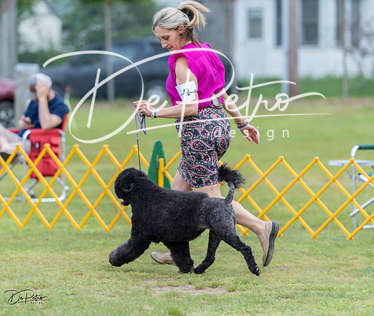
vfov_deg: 6.1
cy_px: 171
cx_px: 178
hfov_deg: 7.2
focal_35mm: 262
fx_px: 2962
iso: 100
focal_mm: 194
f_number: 3.5
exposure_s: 1/500
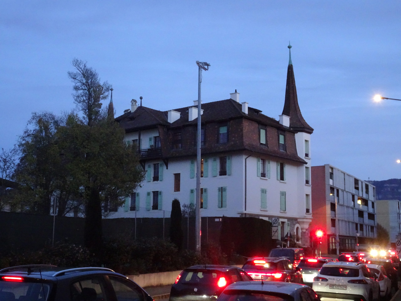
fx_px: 510
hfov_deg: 42.9
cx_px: 200
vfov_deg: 32.9
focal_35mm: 44
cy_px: 150
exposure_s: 1/25
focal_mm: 7.58
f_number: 4.5
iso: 1600
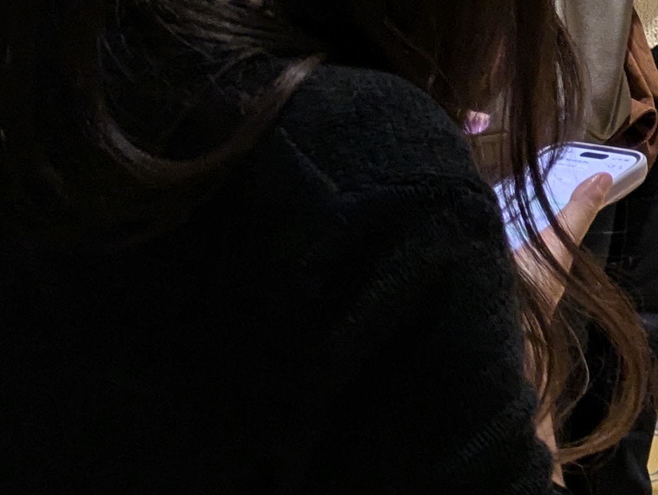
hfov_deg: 14.4
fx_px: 2187
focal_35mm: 115
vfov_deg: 11.6
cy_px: -479
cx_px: 1298
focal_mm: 5.43
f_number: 1.89
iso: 326
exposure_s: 1/33.3
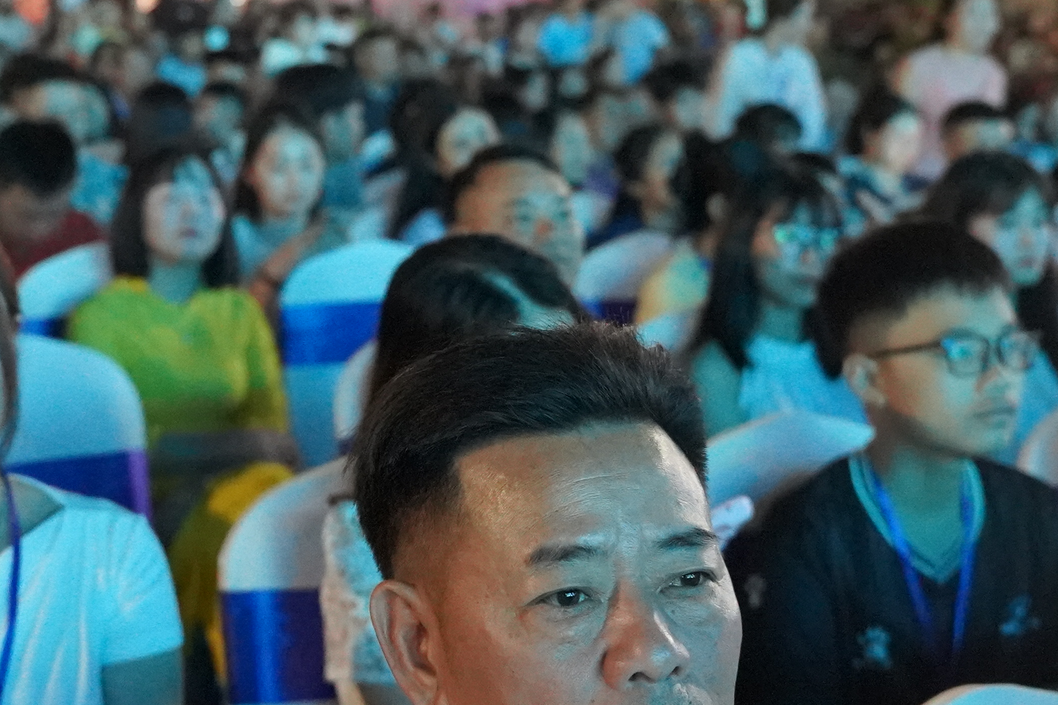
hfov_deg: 26.7
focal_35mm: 75
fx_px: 2204
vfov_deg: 18.2
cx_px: 268
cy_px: 282
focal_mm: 27.2
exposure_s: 1/125
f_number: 2.8
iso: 12800
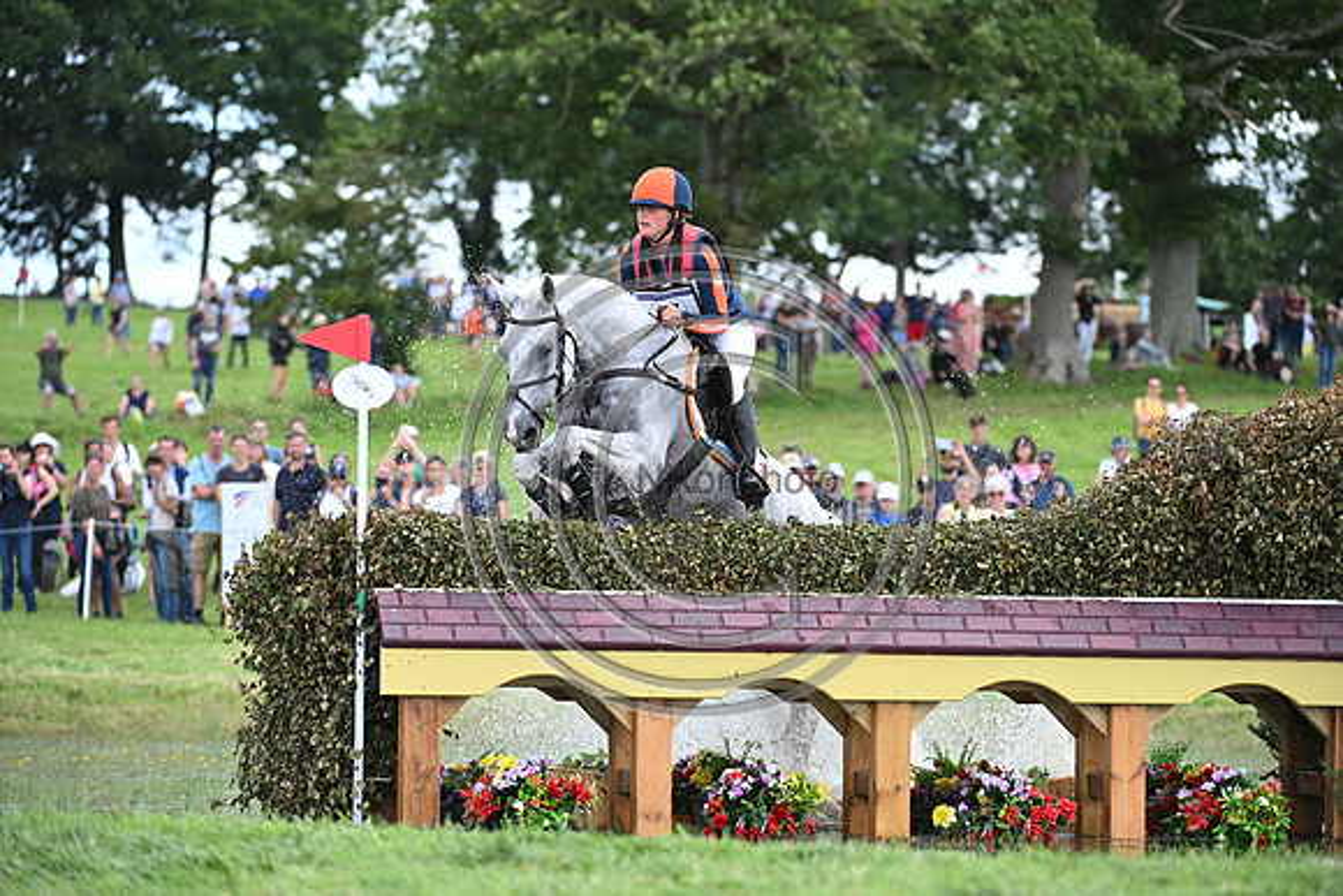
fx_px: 7463
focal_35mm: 200
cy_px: 448
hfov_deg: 10.3
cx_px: 672
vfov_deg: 6.9
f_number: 5
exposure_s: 1/1600
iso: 900
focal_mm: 200
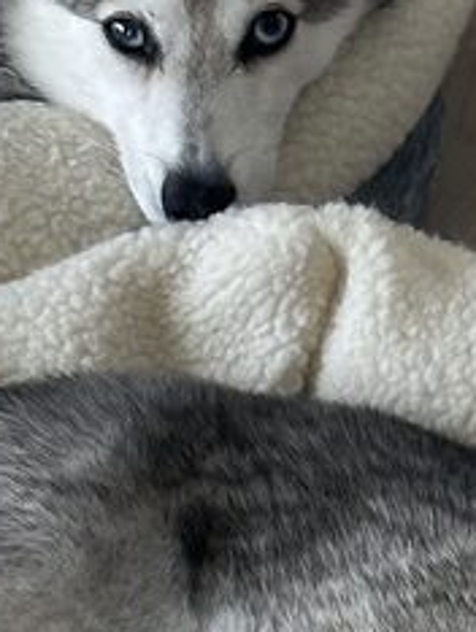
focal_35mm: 273
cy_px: 1076
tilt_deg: -49.1
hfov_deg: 5.5
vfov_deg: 7.1
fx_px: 4996
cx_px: 235
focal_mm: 6.86
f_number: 1.78
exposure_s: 1/121
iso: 50
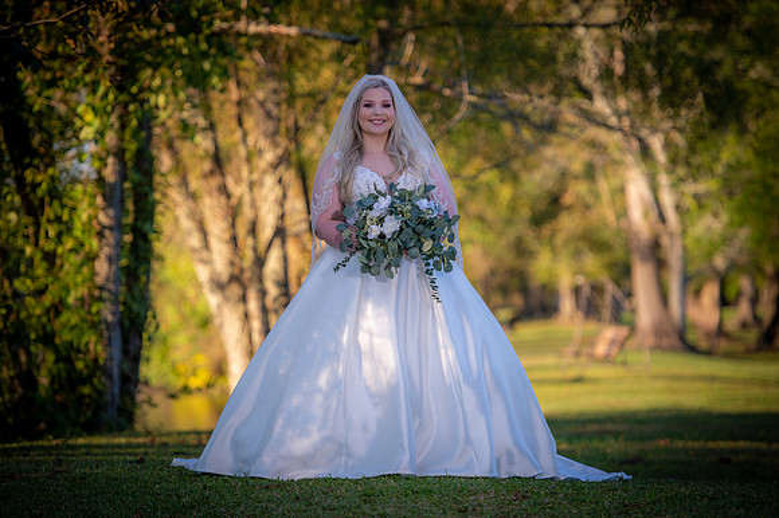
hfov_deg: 12.8
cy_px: 259
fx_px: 3460
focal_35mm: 160
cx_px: 390
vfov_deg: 8.6
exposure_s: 1/250
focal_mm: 160
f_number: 2.8
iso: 80
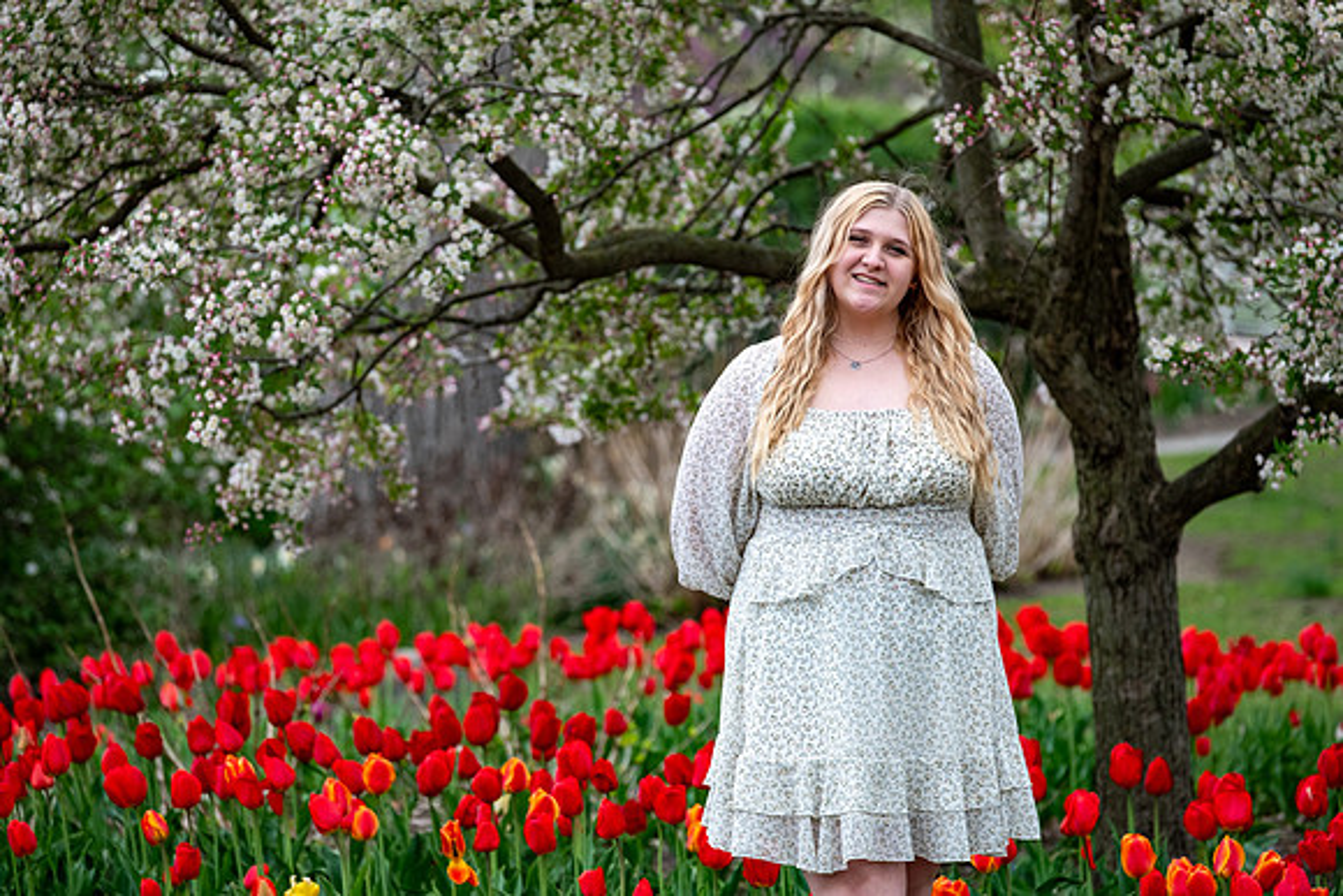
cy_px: 448
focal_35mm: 210
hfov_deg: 9.8
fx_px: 7836
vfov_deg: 6.5
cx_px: 672
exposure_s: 1/400
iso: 250
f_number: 4
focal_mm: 140
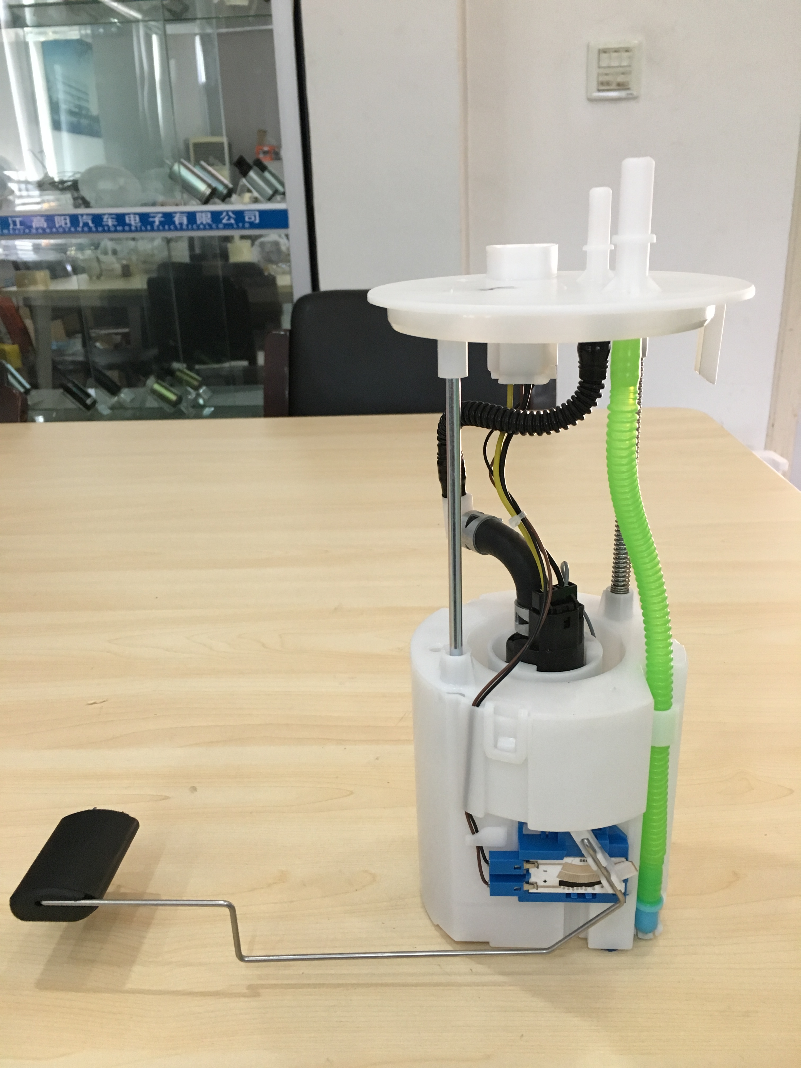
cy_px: 534
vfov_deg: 61.7
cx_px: 400
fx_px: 895
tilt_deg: -21.2
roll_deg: +3.1
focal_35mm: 29
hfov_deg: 48.2
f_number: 2.2
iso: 160
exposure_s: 1/33
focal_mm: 4.15
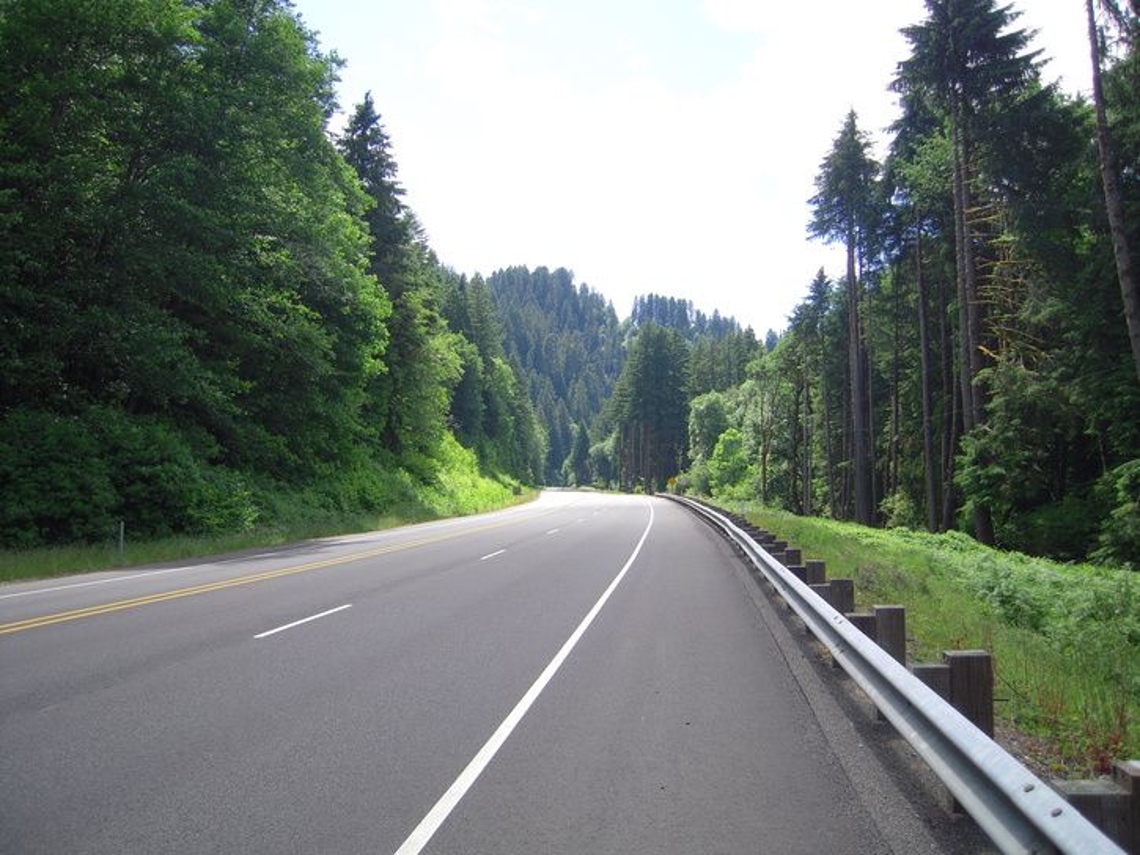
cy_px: 428
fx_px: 922
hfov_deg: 63.4
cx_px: 570
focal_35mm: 28
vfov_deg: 49.8
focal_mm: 5
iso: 100
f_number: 5.4
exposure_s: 1/160
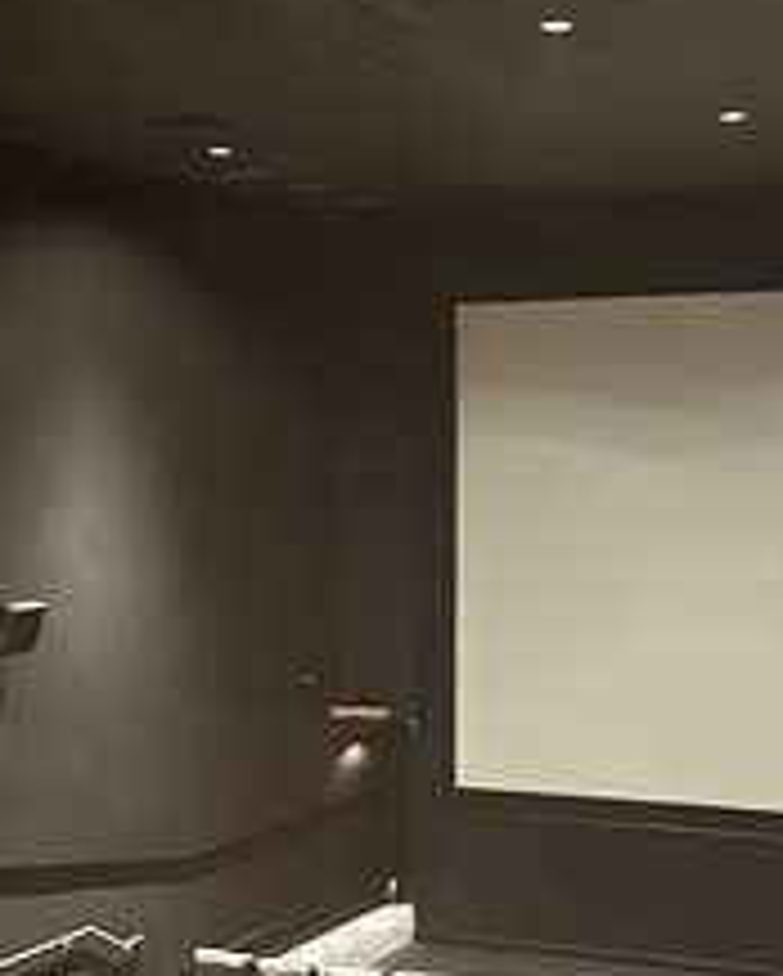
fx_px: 1996
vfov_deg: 27.5
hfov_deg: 22.1
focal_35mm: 69
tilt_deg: -2.4
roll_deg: -0.5
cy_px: 544
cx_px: 504
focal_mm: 6.86
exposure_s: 1/9
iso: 2000
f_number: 1.78
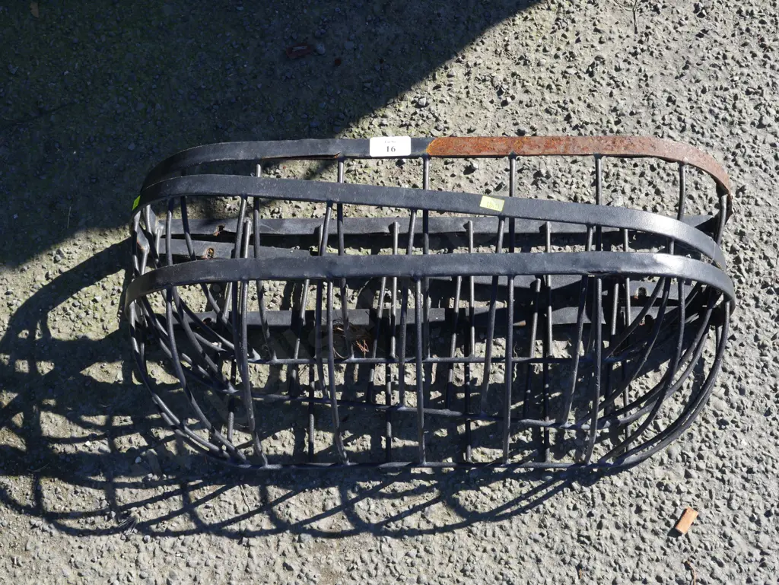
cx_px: 390
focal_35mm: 44
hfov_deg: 42.9
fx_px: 991
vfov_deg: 32.9
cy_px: 292
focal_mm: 22
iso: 200
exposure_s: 1/200
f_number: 7.1
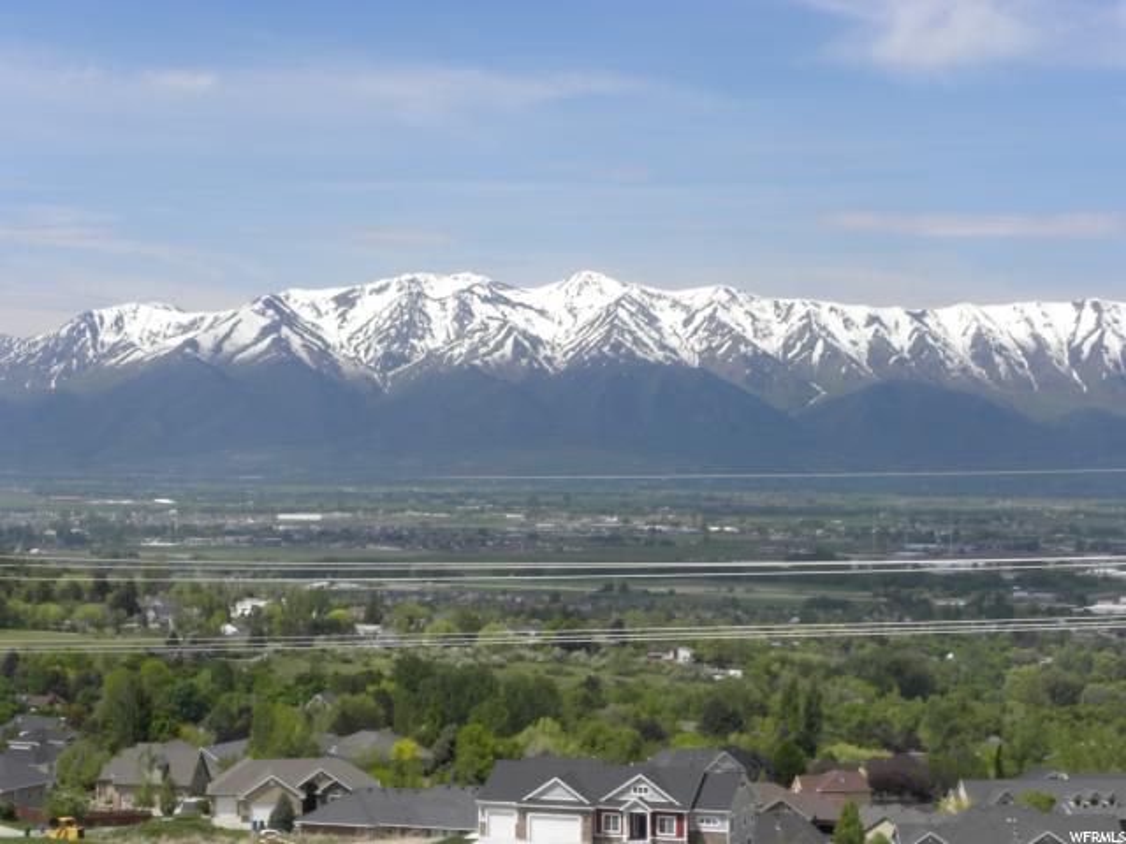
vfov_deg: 17.4
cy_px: 422
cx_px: 563
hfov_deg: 23.0
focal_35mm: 85
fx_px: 2765
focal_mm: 15.1
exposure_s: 1/350
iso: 64
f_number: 6.3
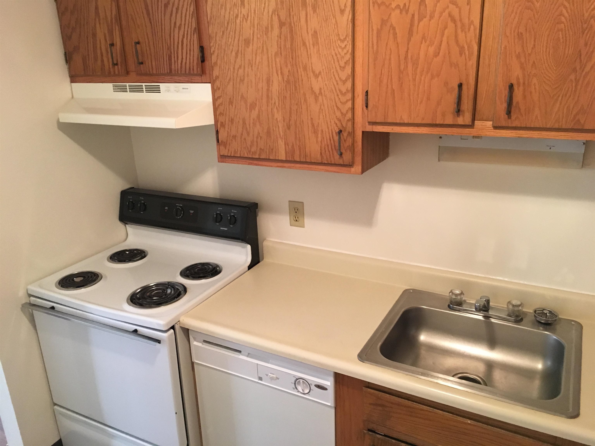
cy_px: 223
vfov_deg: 48.2
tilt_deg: -19.2
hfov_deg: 61.7
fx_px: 498
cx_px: 298
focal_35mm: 29
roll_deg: +2.1
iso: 200
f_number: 2.2
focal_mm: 4.15
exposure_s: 1/20
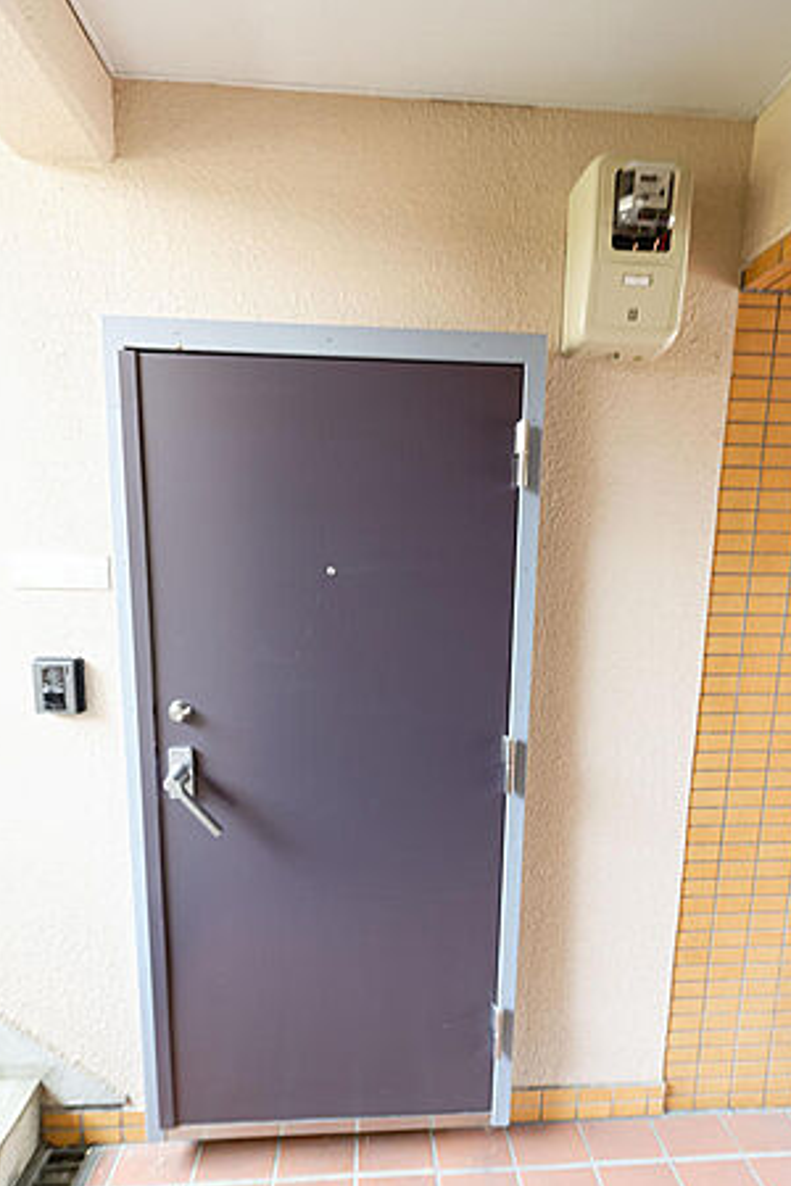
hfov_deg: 73.7
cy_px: 609
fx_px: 527
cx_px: 399
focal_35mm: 16
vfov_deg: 96.7
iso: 400
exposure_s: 1/15
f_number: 5
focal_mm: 15
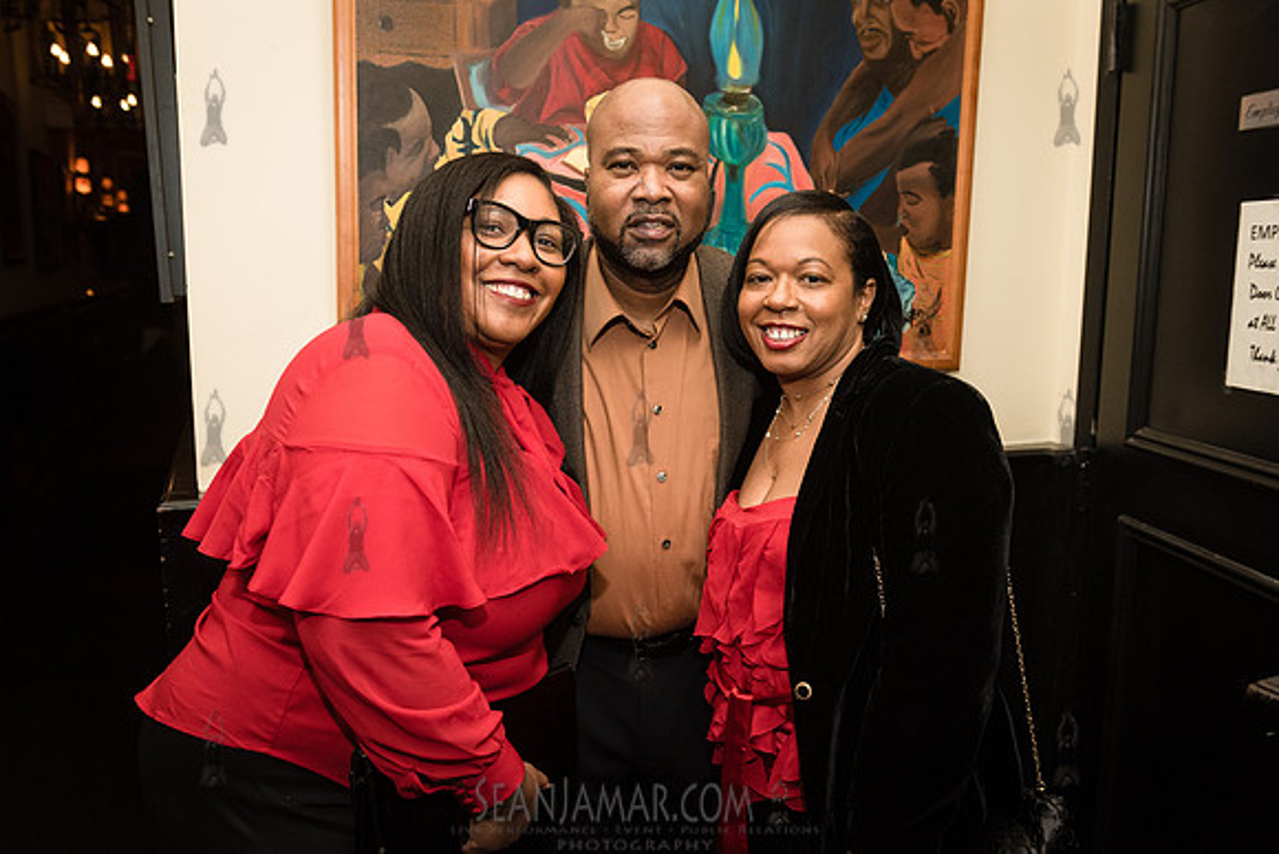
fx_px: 1137
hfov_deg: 58.7
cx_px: 640
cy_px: 427
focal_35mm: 32
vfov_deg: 41.1
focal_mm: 32
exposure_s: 1/250
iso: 2000
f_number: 4.5
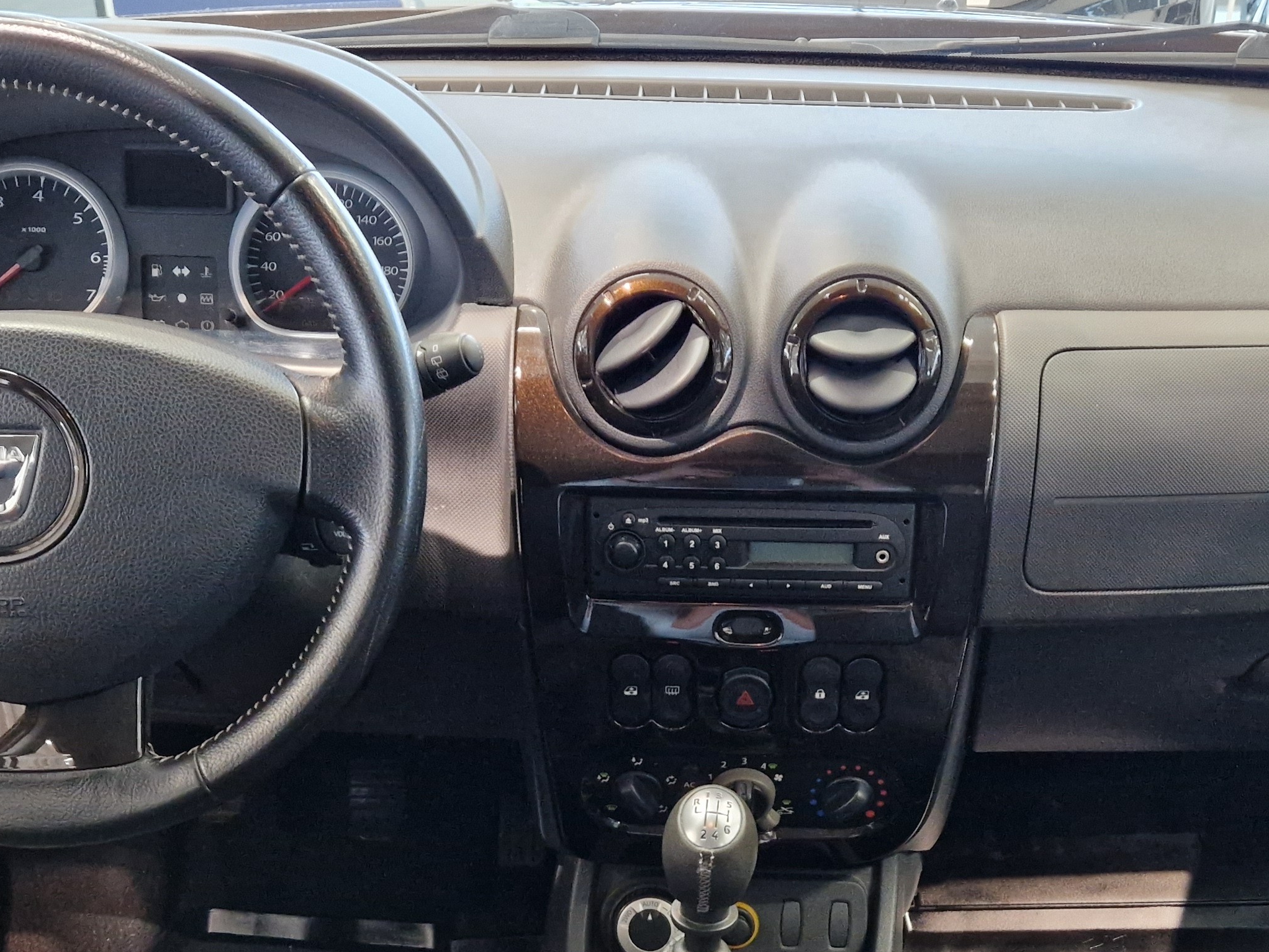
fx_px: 1650
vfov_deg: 31.2
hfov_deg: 42.0
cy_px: 789
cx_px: 718
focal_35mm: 45
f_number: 1.8
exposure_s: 1/100
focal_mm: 5.4
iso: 640
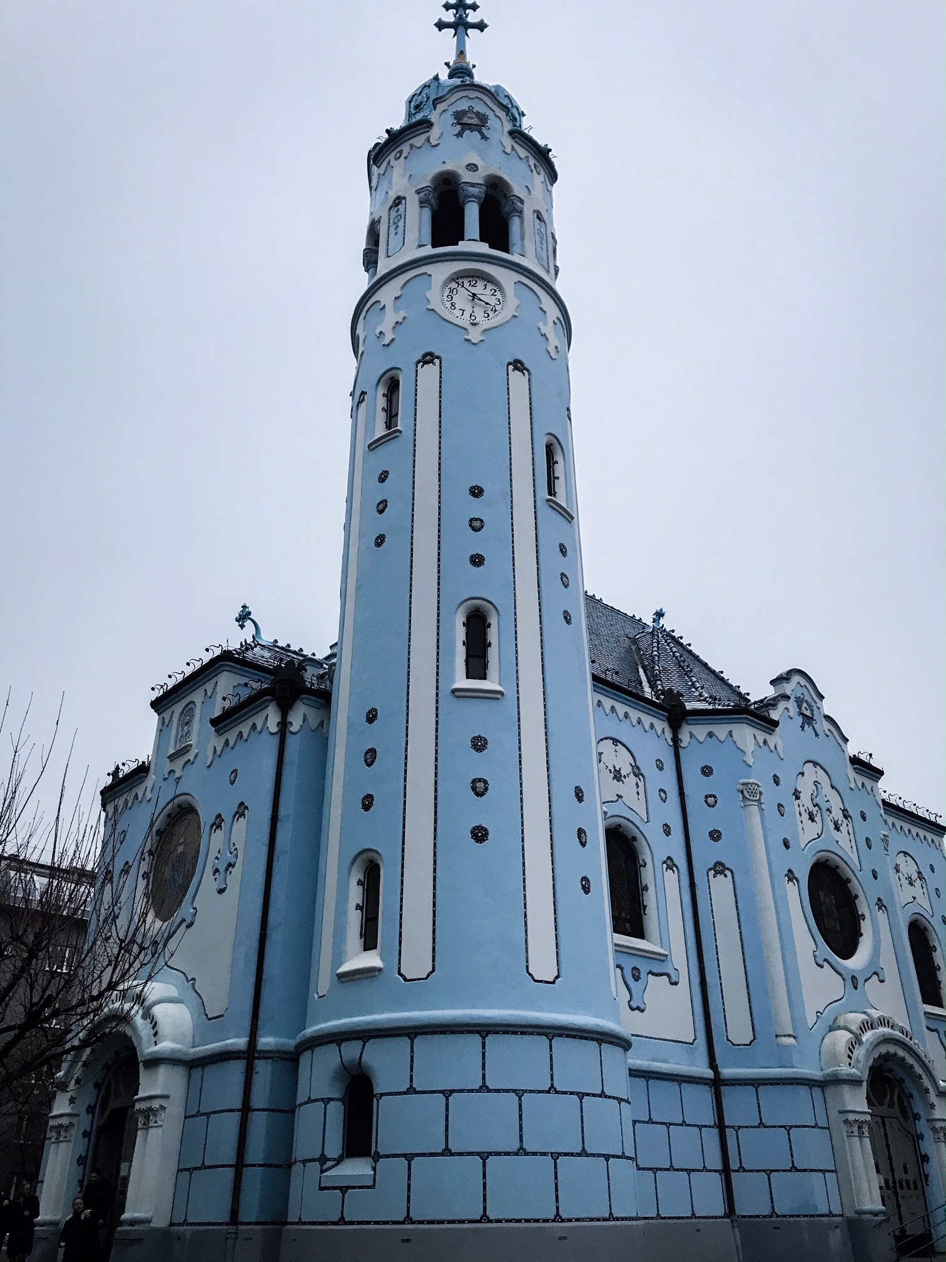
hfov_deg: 49.7
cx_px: 473
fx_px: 1020
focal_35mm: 28
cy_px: 631
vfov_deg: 63.4
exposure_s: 1/33
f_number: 1.8
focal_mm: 3.99
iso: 25
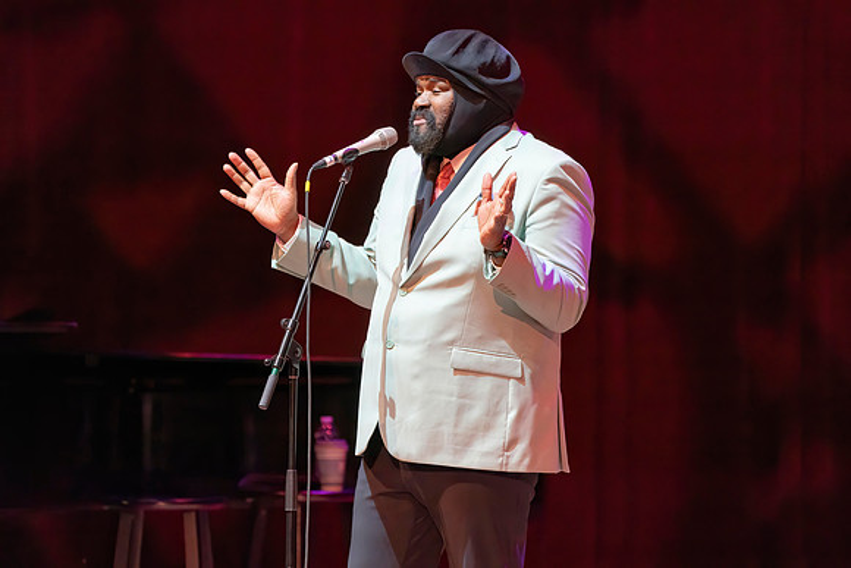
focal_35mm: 348
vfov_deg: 4.0
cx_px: 426
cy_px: 284
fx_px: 8228
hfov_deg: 5.9
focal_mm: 348
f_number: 5.6
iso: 5000
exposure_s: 1/320
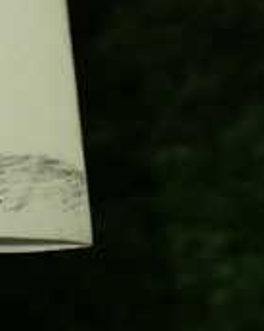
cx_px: -285
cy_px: 77
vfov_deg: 10.5
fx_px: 1790
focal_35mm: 183
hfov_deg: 8.0
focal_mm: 9.65
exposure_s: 1/100
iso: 200
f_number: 3.3
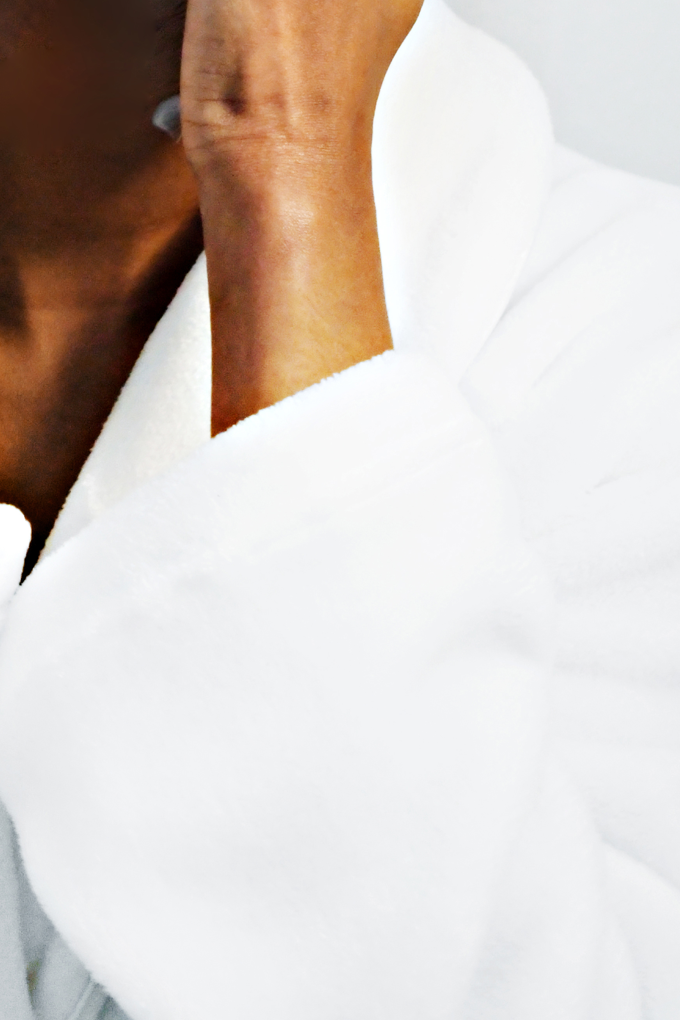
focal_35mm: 166
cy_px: 32
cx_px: 31
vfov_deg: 12.3
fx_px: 4703
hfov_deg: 8.2
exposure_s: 1/100
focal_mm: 52
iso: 3200
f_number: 5.6
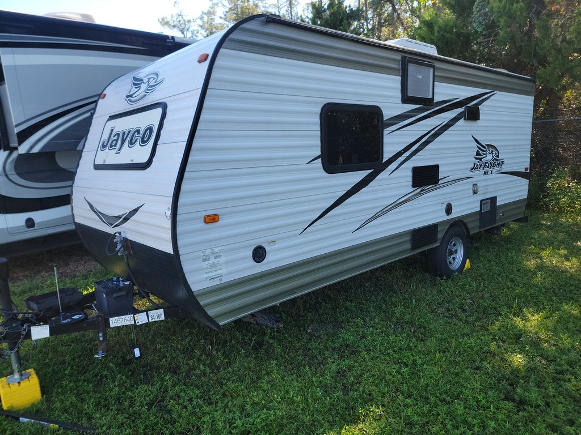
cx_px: 290
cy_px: 218
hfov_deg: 71.6
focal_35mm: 24
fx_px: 403
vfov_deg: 56.8
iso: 50
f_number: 1.8
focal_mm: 6.7
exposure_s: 1/170
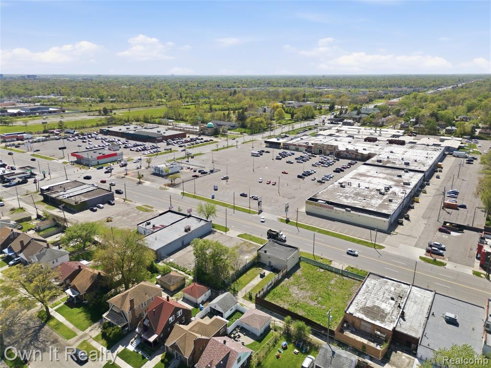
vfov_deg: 56.8
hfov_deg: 71.6
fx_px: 340
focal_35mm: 24
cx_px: 246
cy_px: 184
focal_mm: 6.7
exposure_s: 1/5000
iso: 150
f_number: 1.7
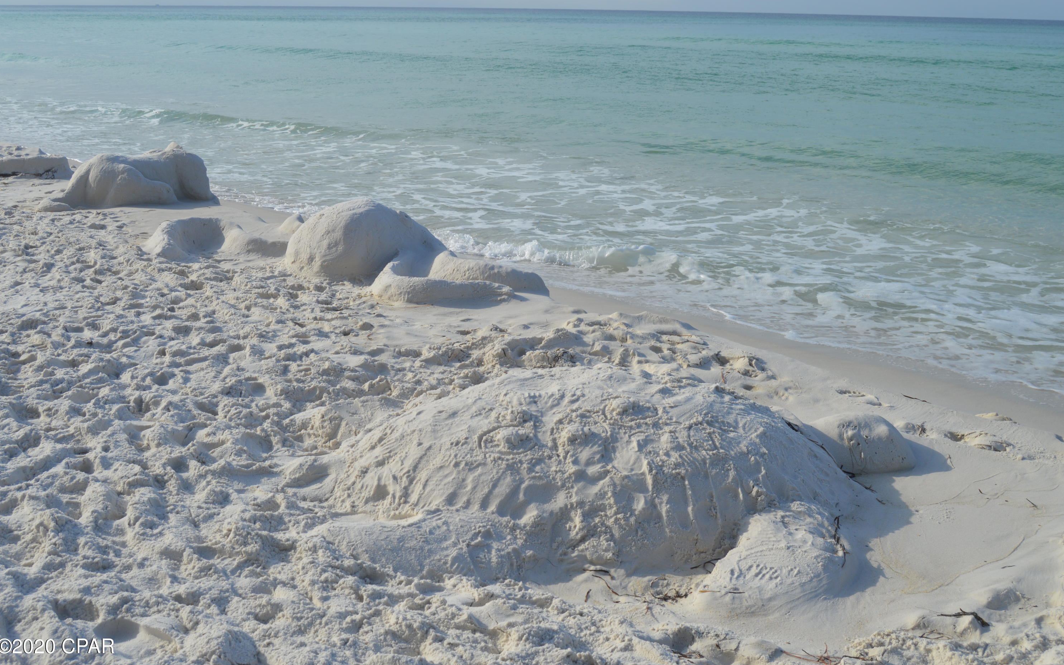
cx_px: 531
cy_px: 321
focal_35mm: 40
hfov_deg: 49.3
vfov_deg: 32.0
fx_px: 1160
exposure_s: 1/320
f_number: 9
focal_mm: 26
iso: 100
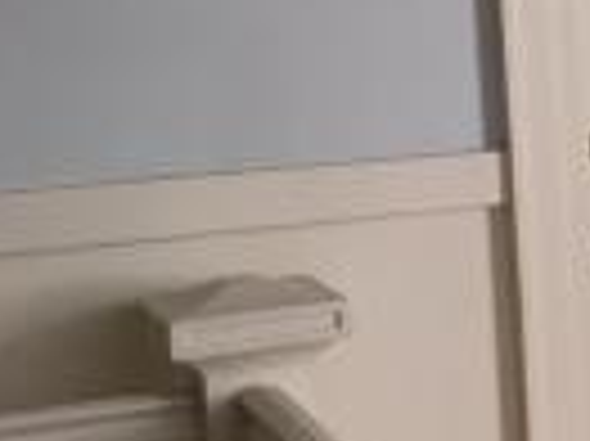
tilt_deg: -6.7
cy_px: 117
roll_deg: +1.7
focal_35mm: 142
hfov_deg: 11.6
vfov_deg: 10.4
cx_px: 1396
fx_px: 2418
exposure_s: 1/40
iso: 25
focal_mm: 4.15
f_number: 2.2
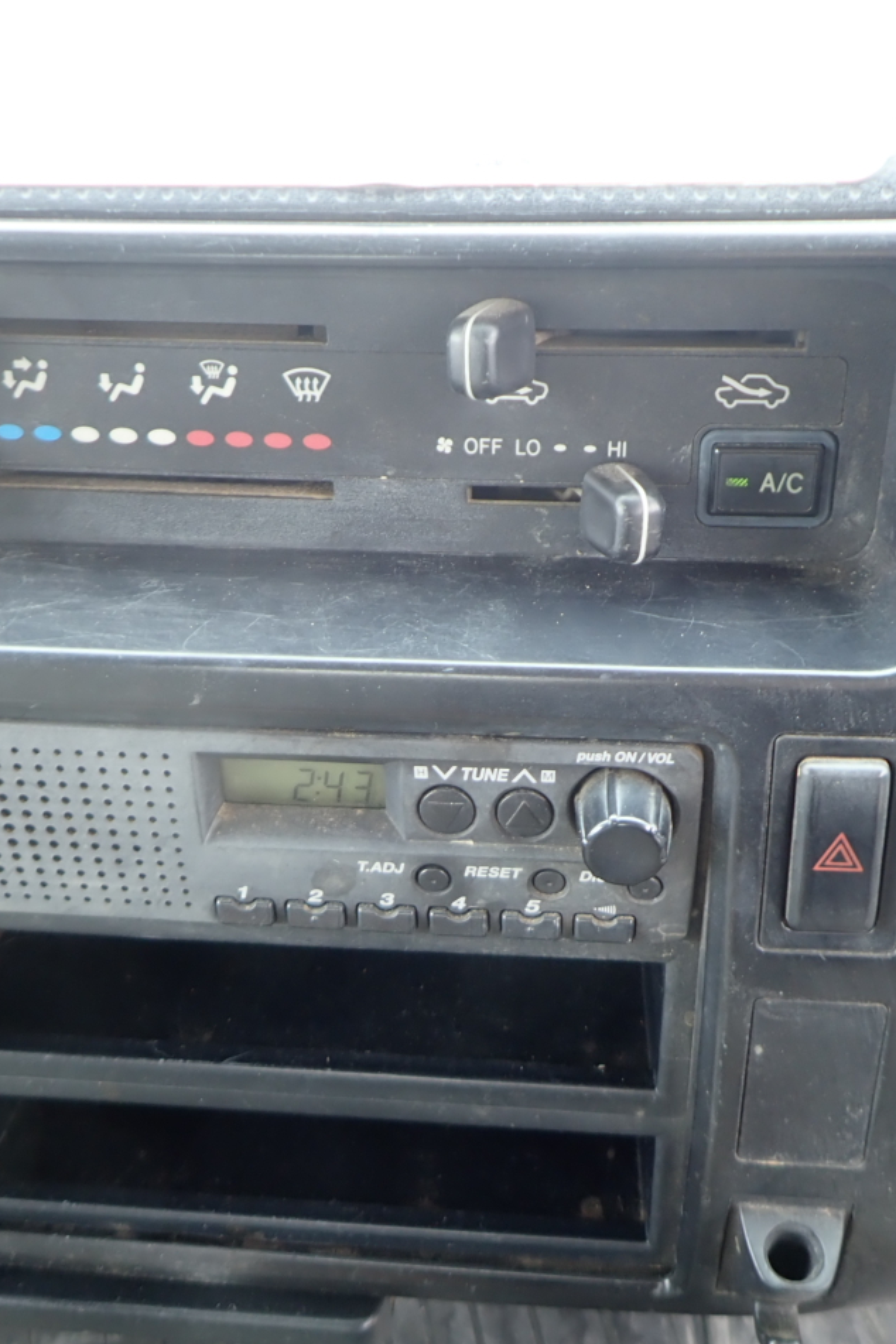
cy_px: 674
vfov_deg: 54.4
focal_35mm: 35
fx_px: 1307
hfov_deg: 37.9
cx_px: 451
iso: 125
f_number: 2
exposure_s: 1/60
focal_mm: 4.5
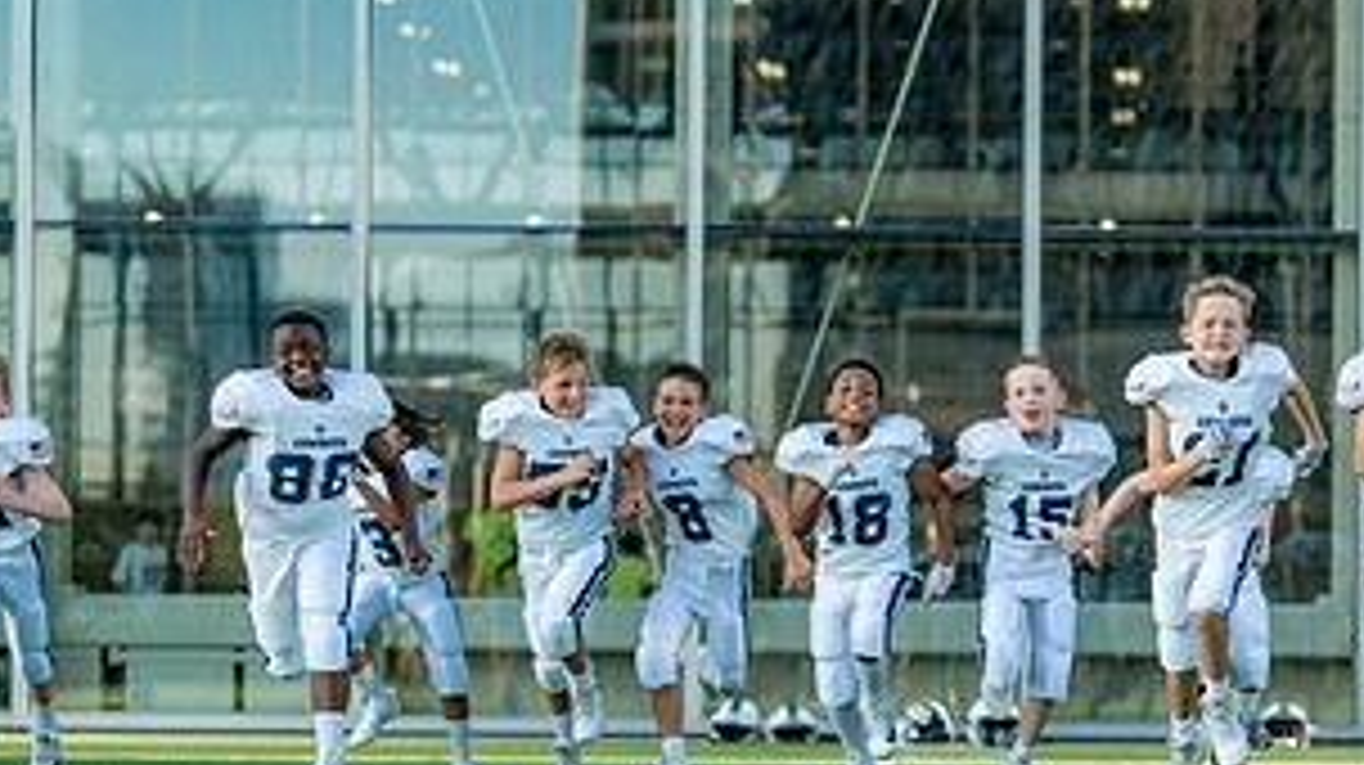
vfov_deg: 10.7
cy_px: 684
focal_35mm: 112
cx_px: 1042
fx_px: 4048
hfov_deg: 19.0
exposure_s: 1/2000
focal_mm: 50
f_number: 1.2
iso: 125
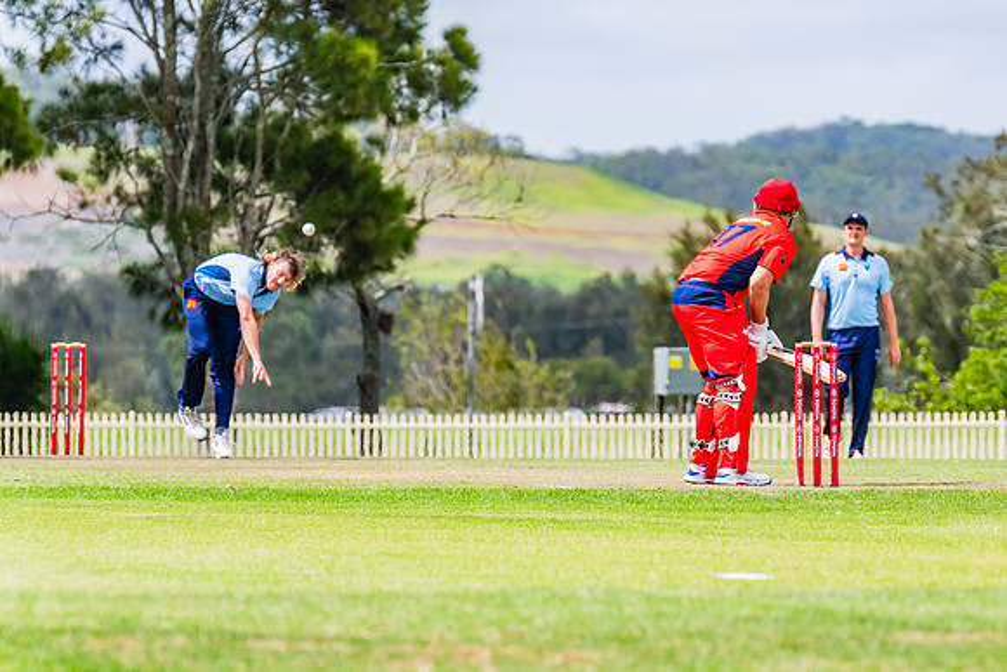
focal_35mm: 495
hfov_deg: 4.2
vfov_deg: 2.8
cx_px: 564
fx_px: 13844
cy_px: 332
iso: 800
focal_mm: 440
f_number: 11
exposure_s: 1/1250
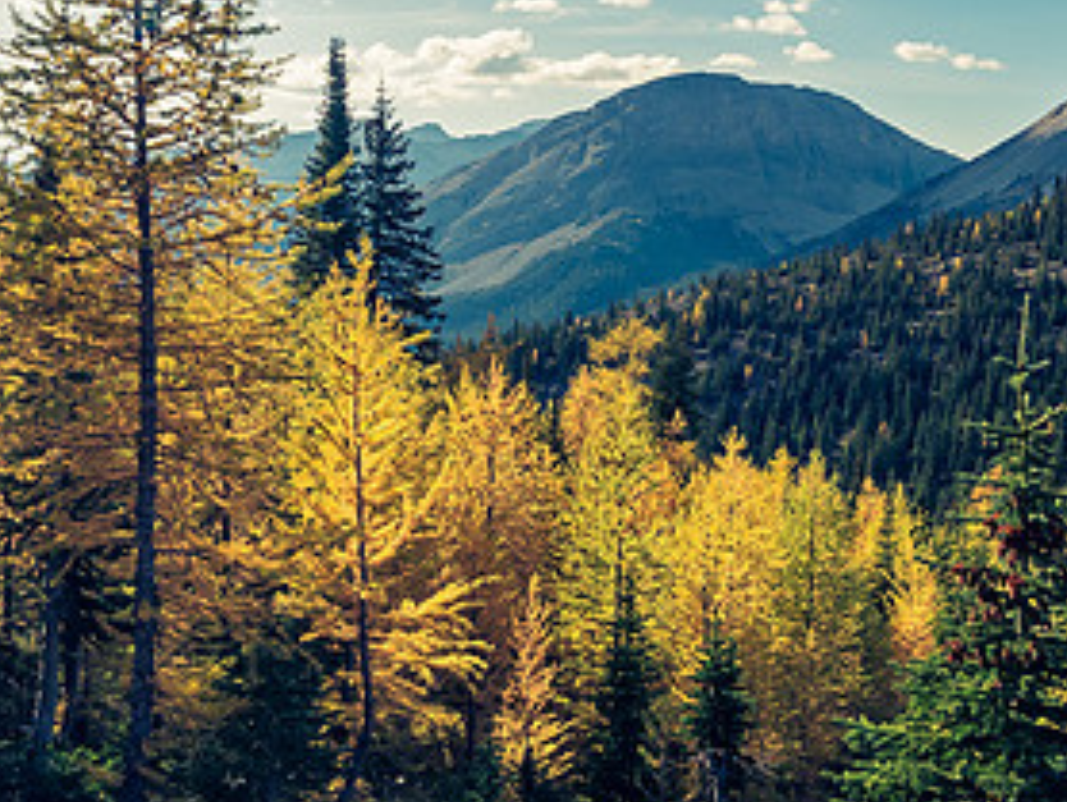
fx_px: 1543
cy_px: 336
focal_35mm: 50
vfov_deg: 29.1
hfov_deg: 38.1
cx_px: 557
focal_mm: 12
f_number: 8
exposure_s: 1/200
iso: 200
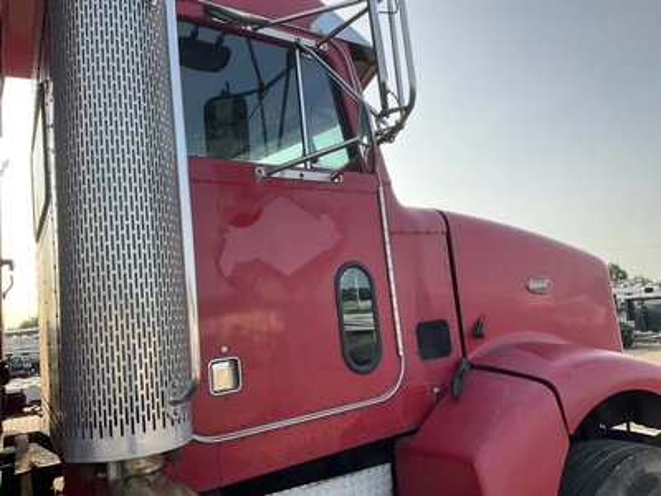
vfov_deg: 48.2
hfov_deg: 61.7
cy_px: 248
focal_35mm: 29
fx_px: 554
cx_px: 330
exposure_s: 1/524
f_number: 1.8
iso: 25
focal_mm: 3
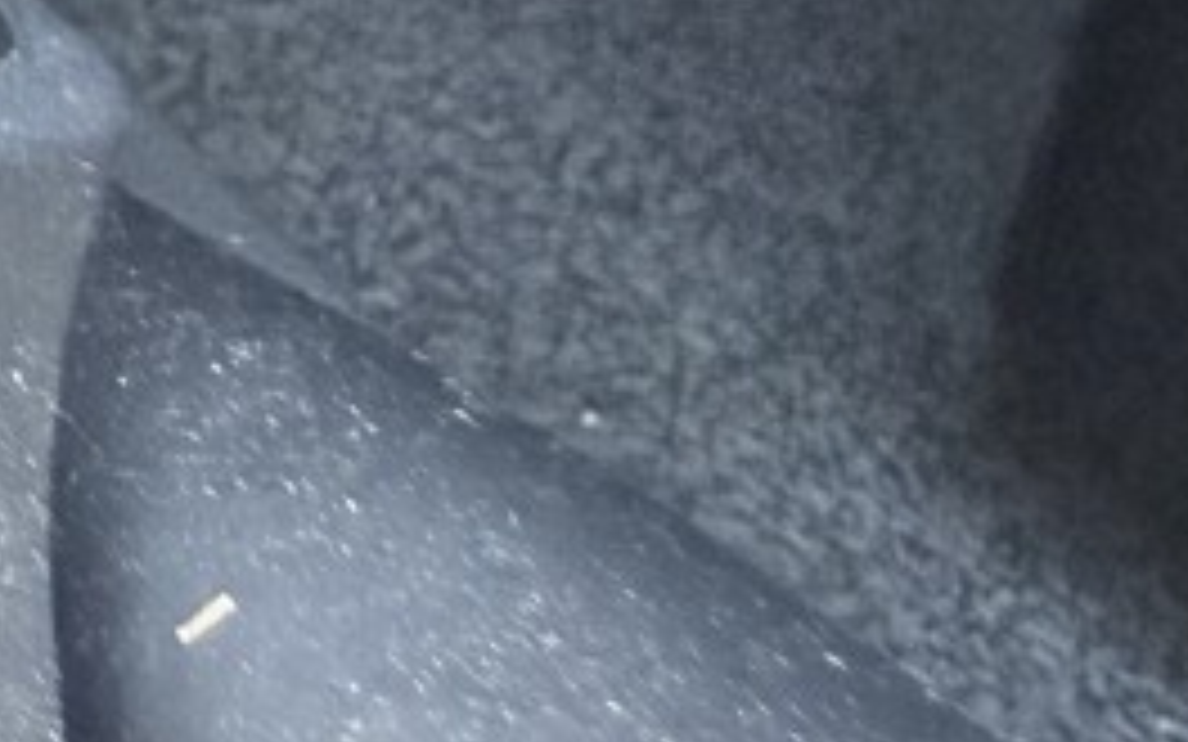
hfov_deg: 11.8
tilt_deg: -21.1
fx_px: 4500
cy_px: -1569
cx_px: -1768
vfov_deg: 8.0
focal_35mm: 139
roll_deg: -1.2
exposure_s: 1/60
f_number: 2.2
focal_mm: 2.22
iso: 400
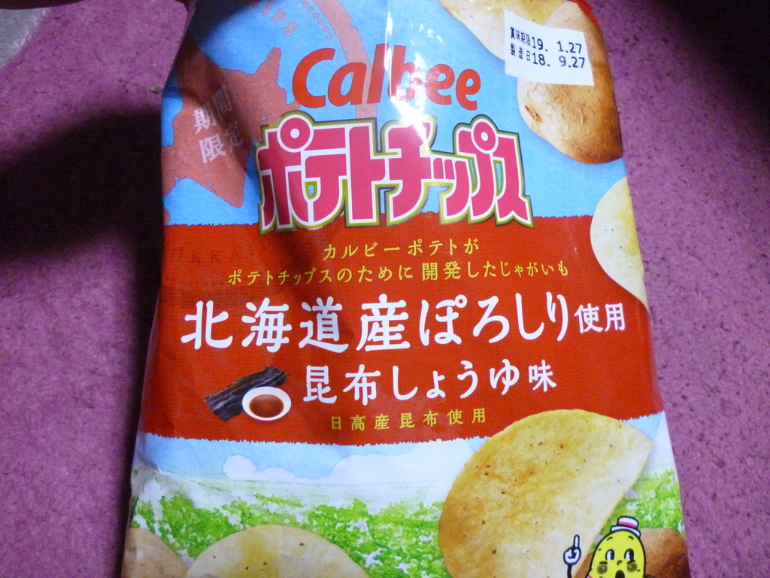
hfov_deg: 63.4
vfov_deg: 49.7
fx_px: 623
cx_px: 385
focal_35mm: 28
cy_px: 289
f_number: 3.1
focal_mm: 5
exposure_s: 1/30
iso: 800
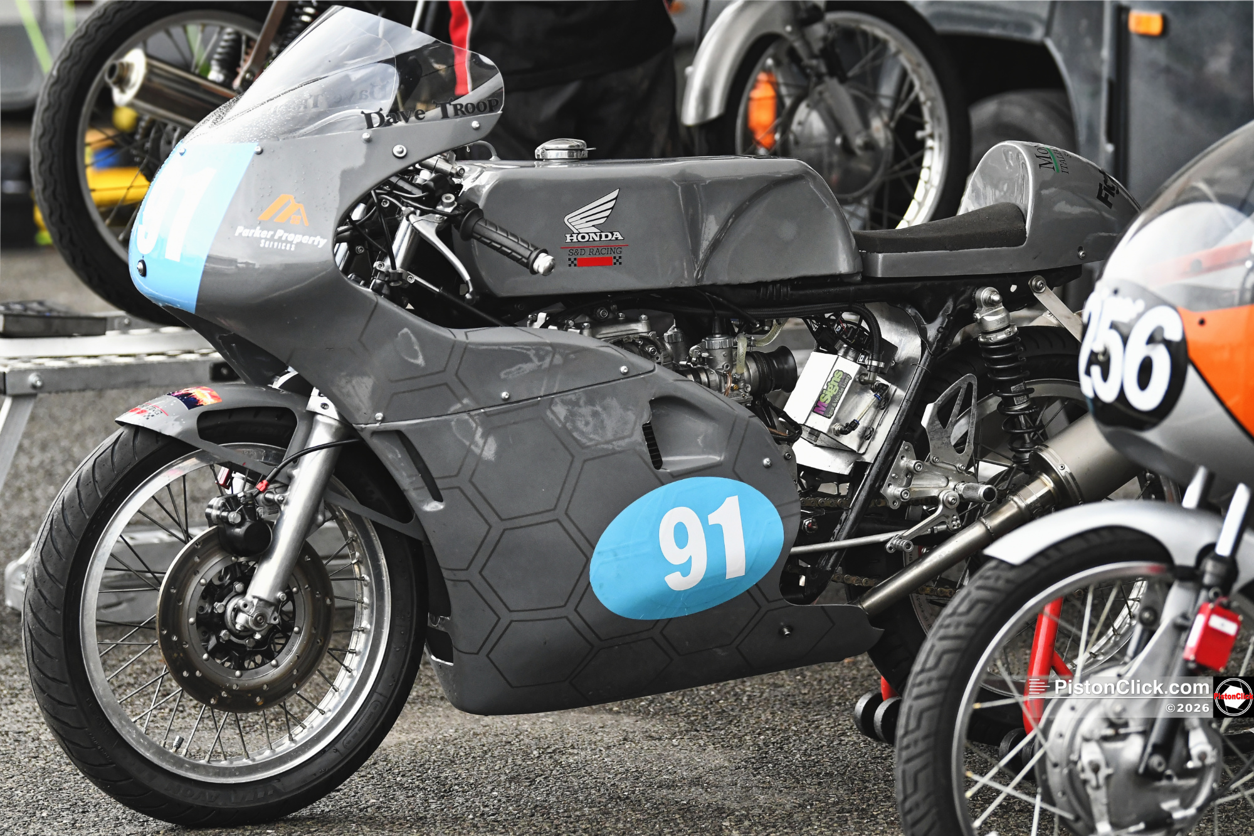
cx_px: 627
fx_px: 6269
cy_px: 418
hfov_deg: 11.4
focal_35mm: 180
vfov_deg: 7.6
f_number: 2.8
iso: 2000
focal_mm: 120
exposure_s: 1/800
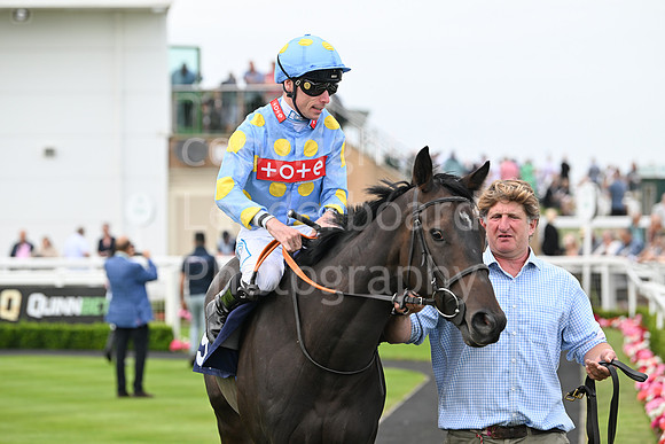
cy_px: 222
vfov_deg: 9.2
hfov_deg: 13.7
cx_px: 332
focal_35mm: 150
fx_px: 2771
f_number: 4.5
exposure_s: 1/800
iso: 400
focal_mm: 150
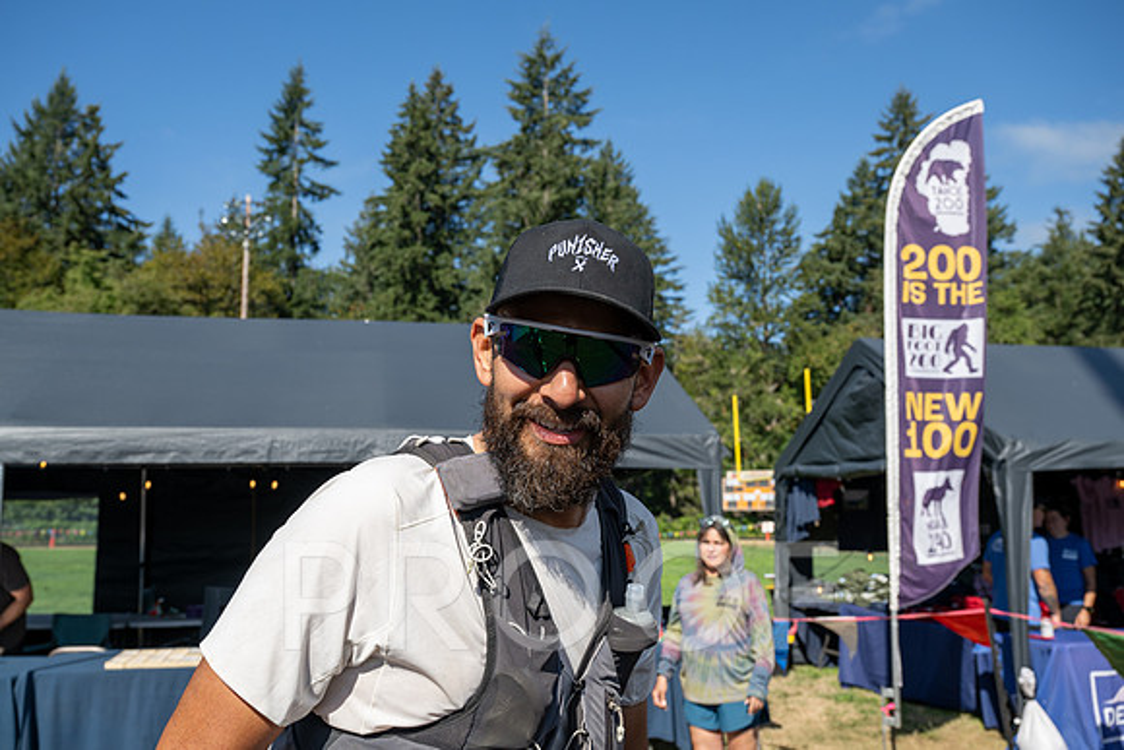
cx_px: 562
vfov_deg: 41.1
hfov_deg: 58.7
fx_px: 999
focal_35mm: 32
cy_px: 375
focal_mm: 32
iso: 160
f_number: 6.3
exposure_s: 1/640
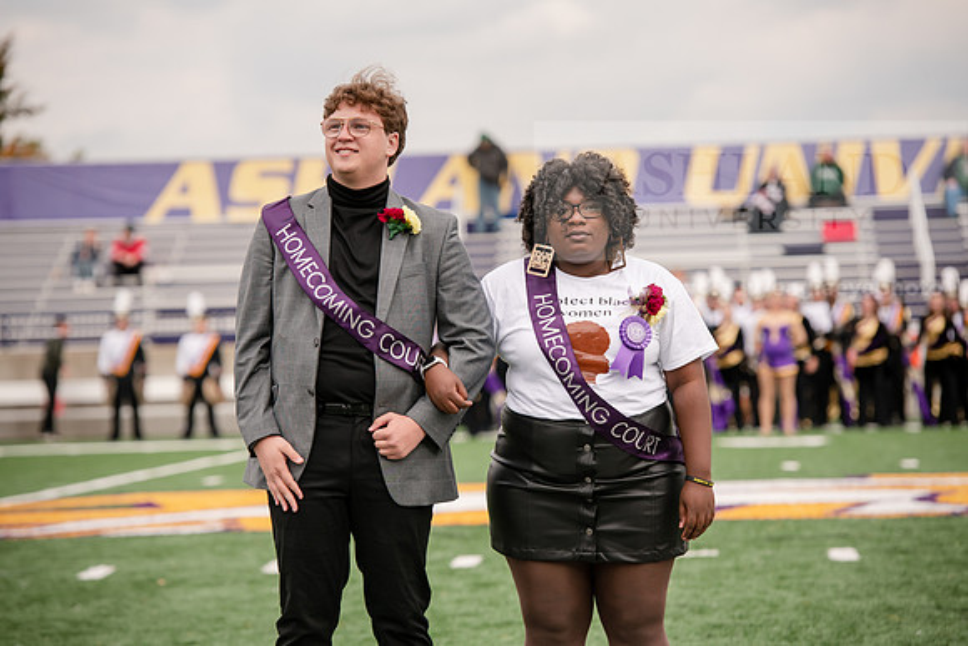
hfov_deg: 12.4
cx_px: 484
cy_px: 323
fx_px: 4437
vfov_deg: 8.3
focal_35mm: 165
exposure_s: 1/1250
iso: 320
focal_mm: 165
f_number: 4.5
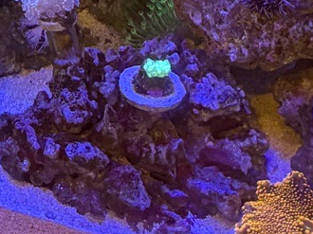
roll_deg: +0.8
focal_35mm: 149
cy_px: -331
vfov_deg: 9.0
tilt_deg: -13.3
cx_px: -17
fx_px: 1346
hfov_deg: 13.0
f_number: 1.78
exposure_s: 1/60
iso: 800
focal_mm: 6.76
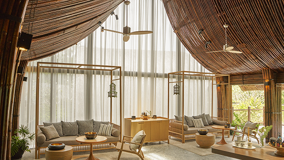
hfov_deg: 67.9
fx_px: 211
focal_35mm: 28
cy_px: 89
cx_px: 141
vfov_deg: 41.4
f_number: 11
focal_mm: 26
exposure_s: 1/60
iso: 320
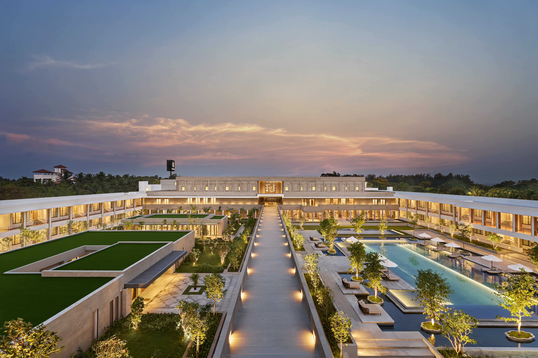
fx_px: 209
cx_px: 269
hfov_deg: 104.3
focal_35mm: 14
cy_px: 179
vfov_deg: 81.2
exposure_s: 8
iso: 100
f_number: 10
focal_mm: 14
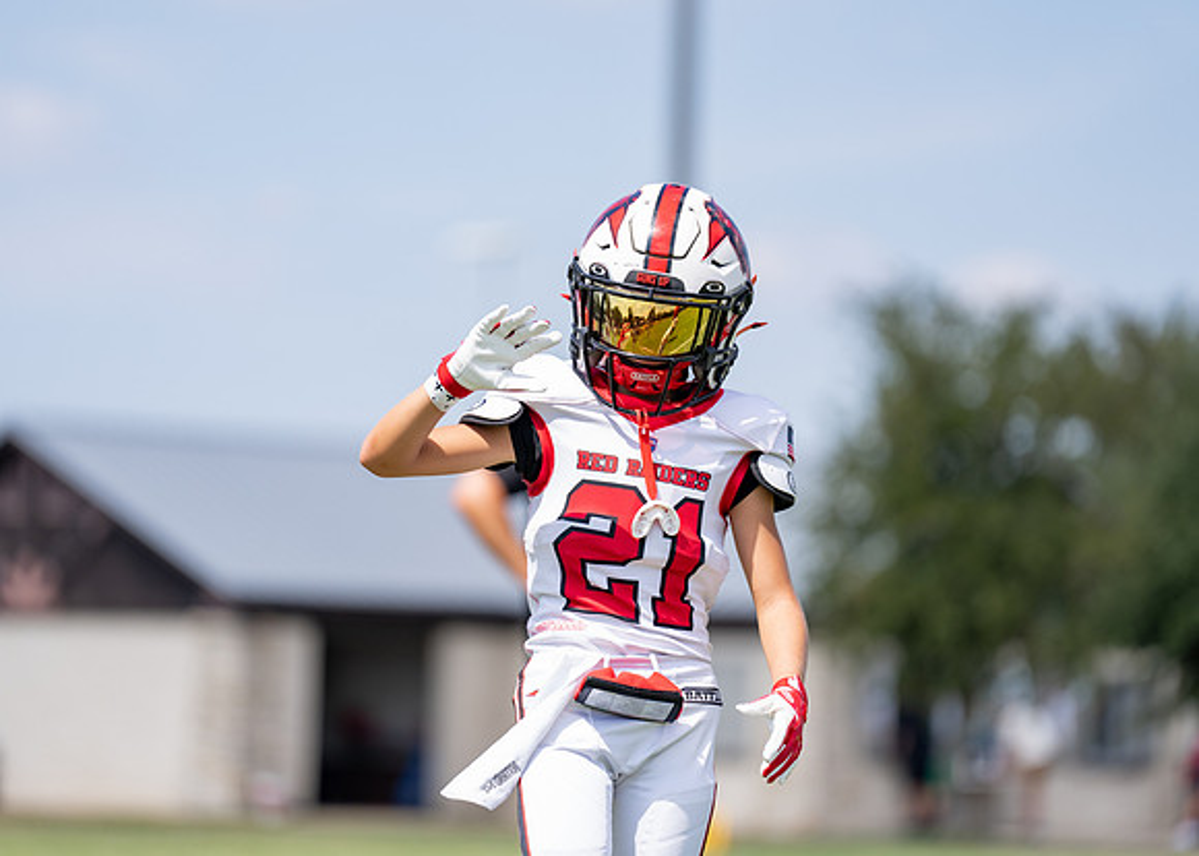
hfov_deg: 9.5
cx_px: 600
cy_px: 428
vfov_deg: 6.8
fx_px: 7195
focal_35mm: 211
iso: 200
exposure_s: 1/2500
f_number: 2.8
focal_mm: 200
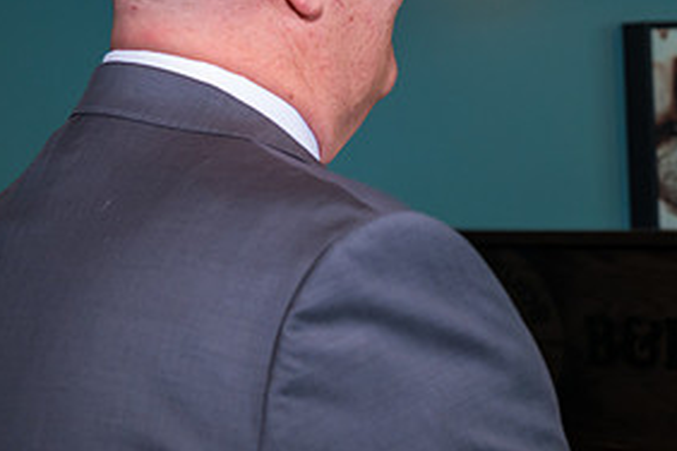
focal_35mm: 144
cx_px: 684
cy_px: 146
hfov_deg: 14.0
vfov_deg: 9.5
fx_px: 2708
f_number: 5.6
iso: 1600
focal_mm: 70
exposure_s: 1/250
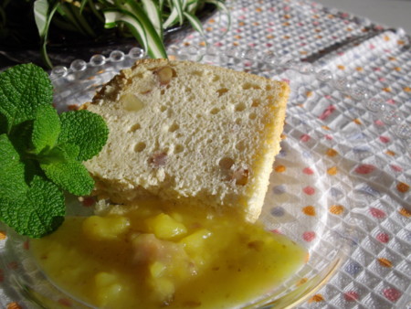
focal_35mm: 32
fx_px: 380
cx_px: 206
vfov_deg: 44.2
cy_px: 154
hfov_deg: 56.8
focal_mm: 5.8
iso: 100
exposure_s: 1/400
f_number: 3.5
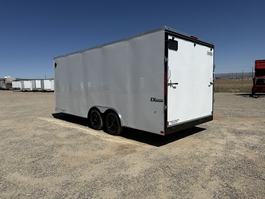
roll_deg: +2.3
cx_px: 132
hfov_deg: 71.6
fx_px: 184
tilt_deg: -6.4
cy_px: 100
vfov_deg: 56.8
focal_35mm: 24
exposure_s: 1/11905
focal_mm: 6.76
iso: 80
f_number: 1.78
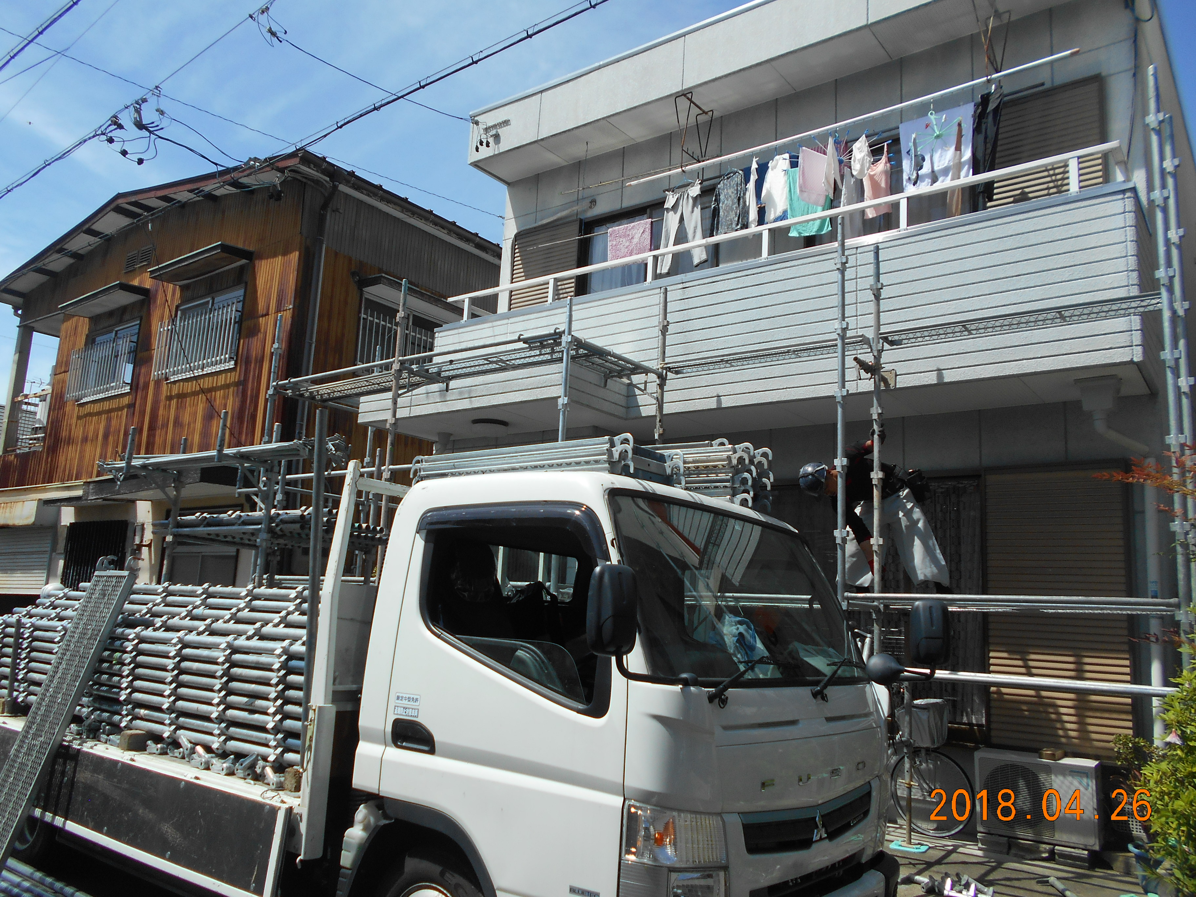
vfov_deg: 53.1
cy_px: 448
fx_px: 898
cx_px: 598
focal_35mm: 26
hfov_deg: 67.3
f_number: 3.2
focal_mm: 4.6
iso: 80
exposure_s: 1/1000
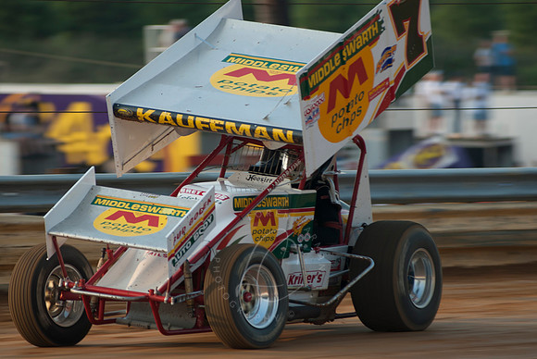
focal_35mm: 300
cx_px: 268
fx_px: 4479
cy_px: 180
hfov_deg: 6.9
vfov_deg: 4.6
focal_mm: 200
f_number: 3.5
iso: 100
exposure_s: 1/400
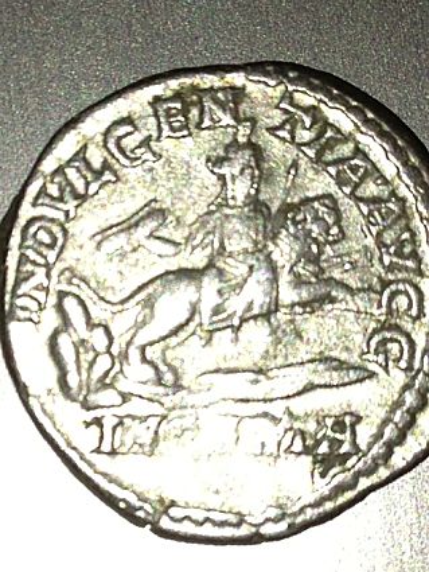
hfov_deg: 40.7
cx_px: 214
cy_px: 286
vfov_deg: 52.6
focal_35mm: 35
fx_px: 578
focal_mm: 4.28
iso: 50
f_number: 2.4
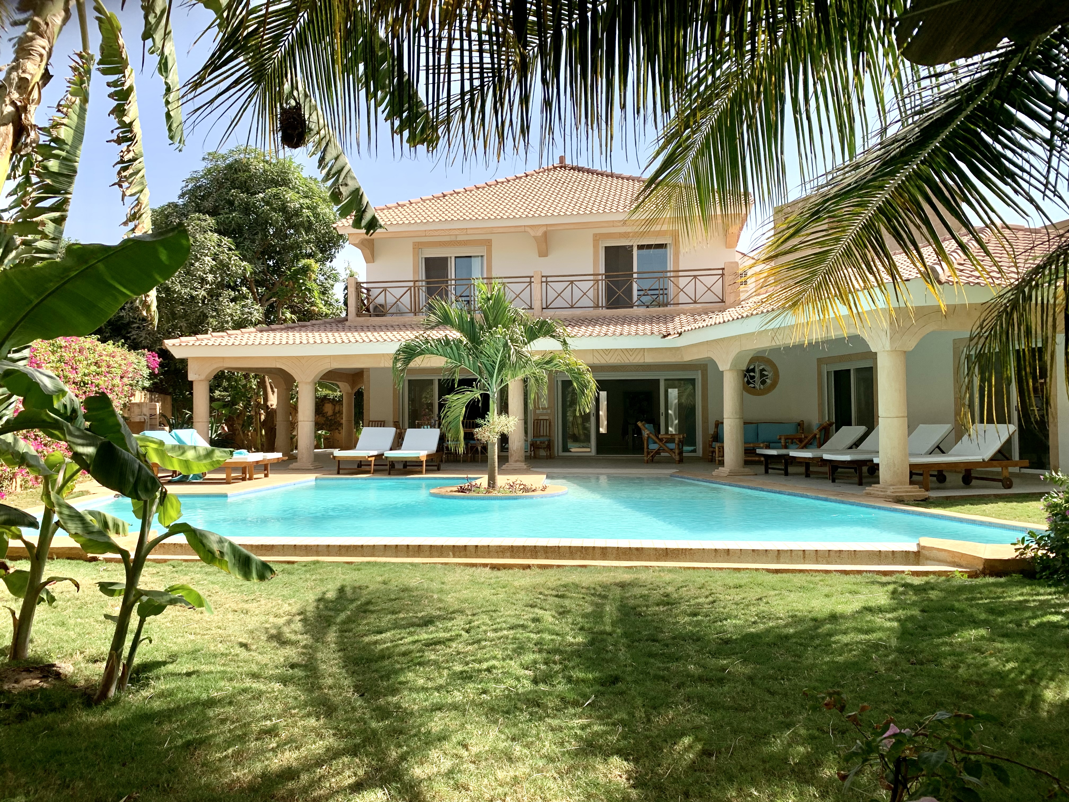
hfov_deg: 67.3
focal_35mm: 26
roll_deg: +0.9
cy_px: 401
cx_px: 534
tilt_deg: -0.2
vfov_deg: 53.1
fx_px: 803
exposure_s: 1/1350
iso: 25
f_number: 1.8
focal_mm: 4.25
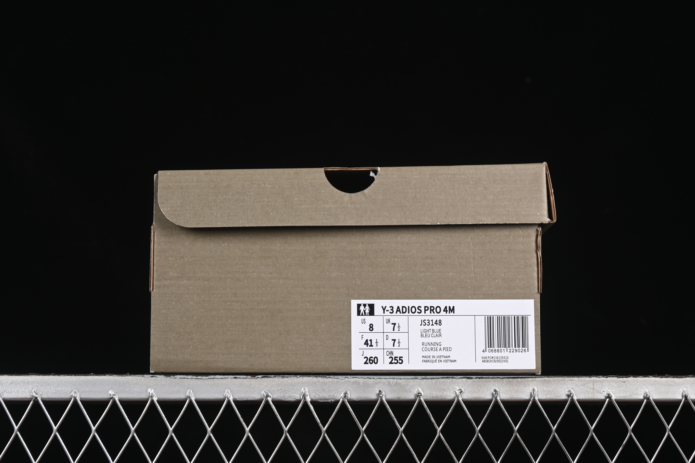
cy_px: 232
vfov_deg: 18.2
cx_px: 348
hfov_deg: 27.0
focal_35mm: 75
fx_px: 1448
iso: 160
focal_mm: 50
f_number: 7.1
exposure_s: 1/60
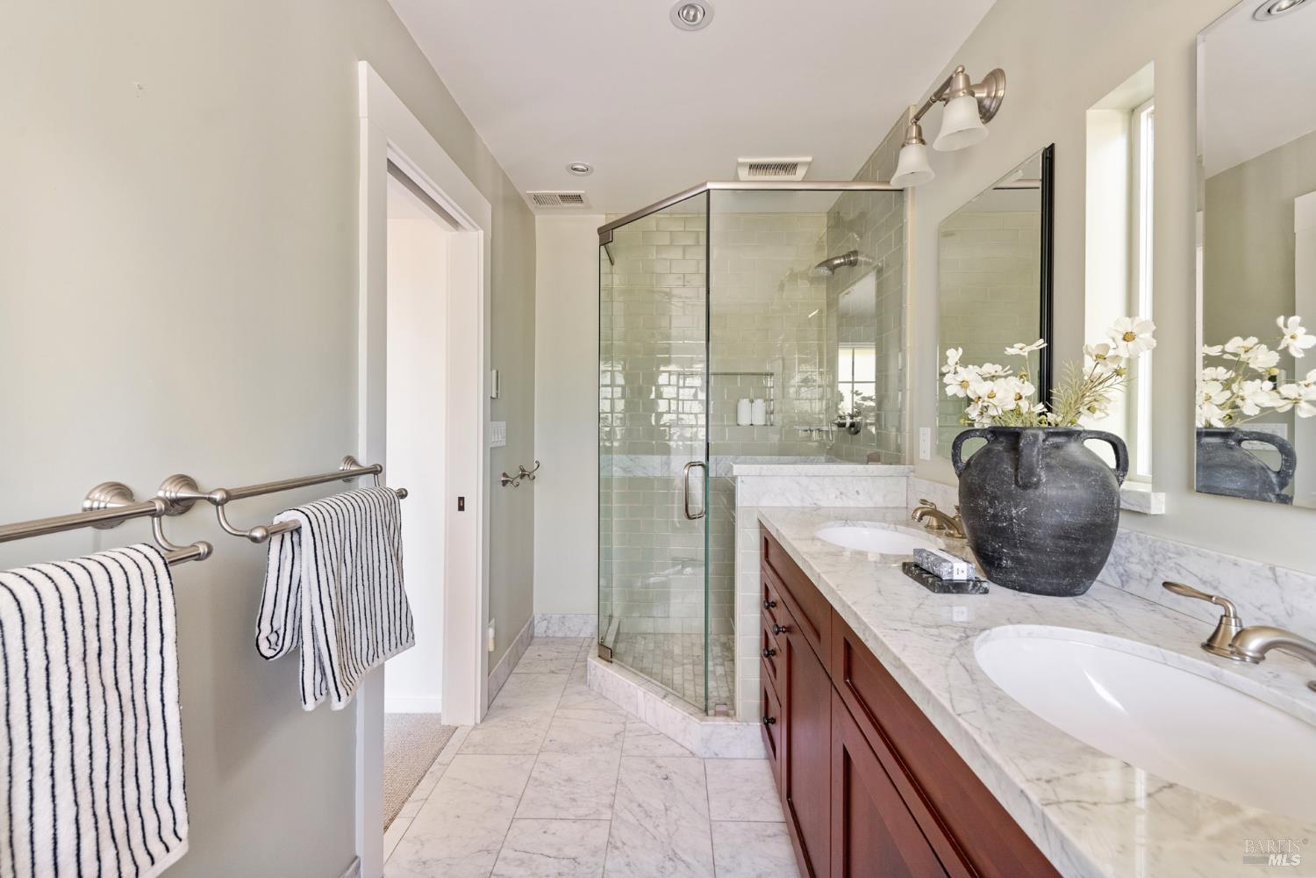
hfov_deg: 104.3
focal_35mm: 14
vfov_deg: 81.2
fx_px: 512
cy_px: 439
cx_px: 658
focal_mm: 14
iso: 800
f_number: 9
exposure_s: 1/5
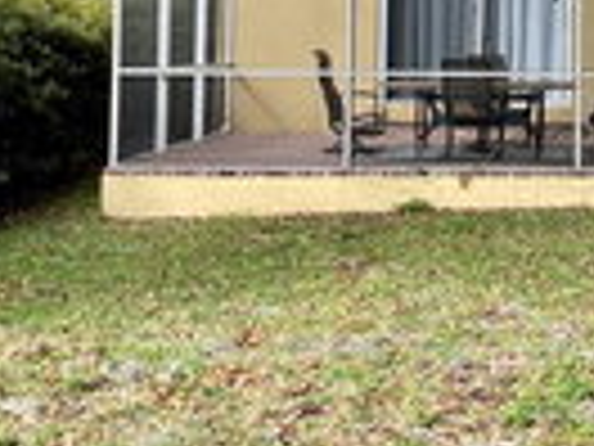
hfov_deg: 22.5
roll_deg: -0.7
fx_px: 1441
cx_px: 574
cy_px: -9
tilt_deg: +2.4
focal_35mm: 84
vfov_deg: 17.1
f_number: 1.6
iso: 50
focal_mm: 5.1
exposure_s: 1/878
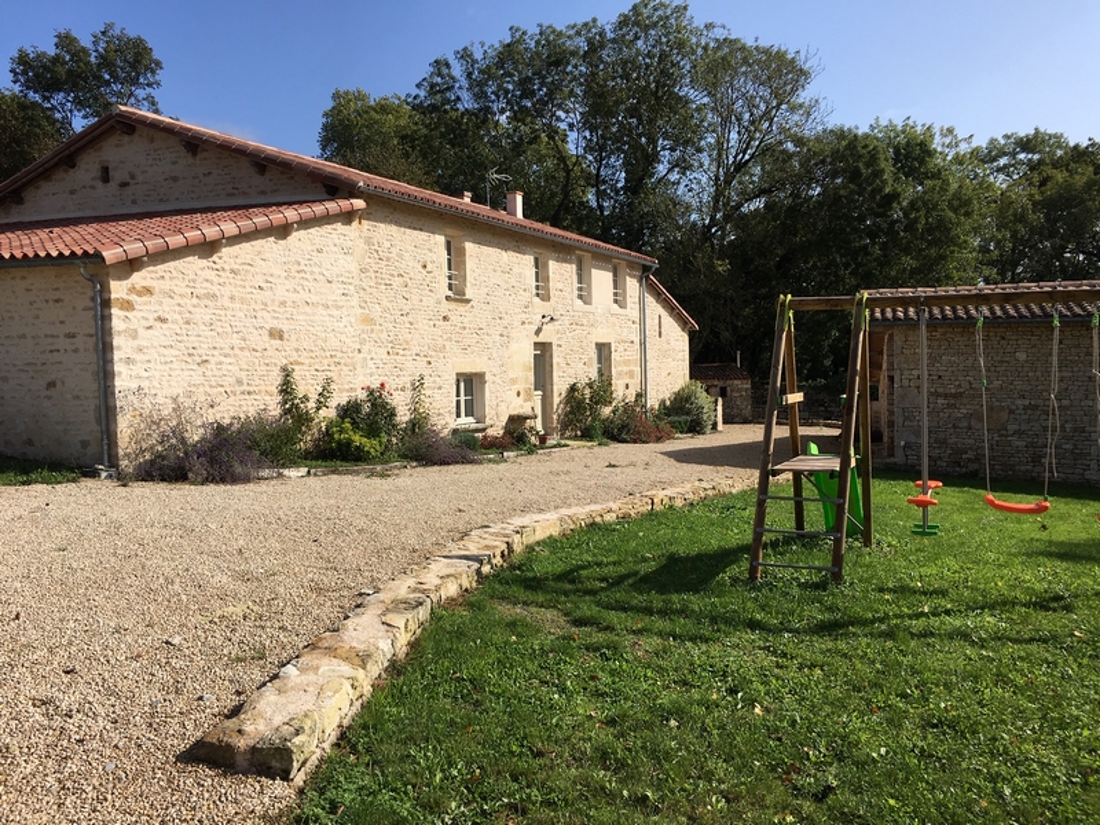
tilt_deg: -3.0
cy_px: 412
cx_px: 550
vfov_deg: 48.2
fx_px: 922
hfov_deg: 61.7
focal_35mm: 29
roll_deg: +1.0
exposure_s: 1/1972
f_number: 2.2
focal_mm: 4.15
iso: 25
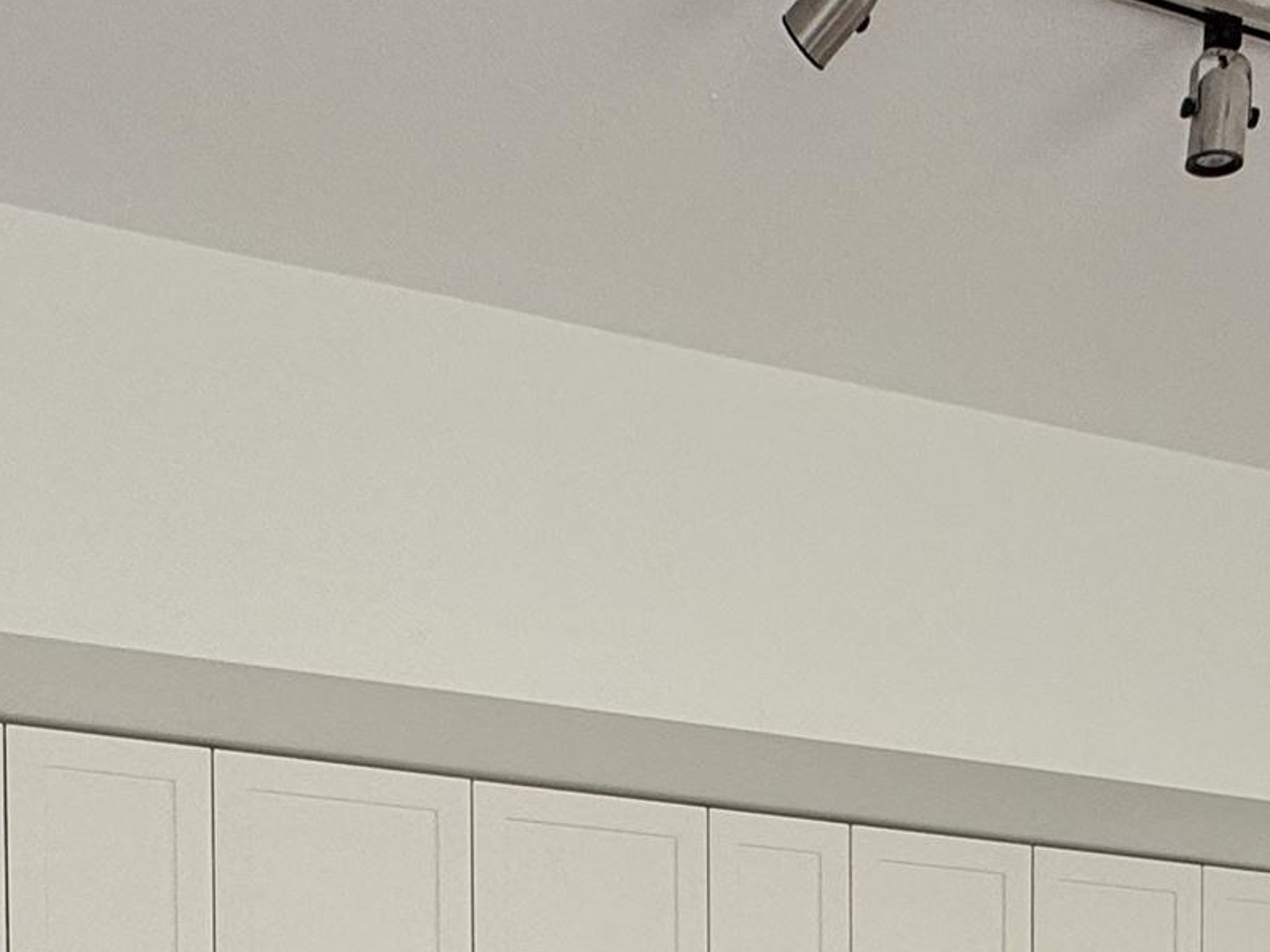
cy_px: 1497
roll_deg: +0.5
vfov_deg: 21.7
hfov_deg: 35.5
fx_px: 1981
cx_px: 643
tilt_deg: -1.7
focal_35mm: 54
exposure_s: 1/99
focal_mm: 2.22
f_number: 2.2
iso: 50
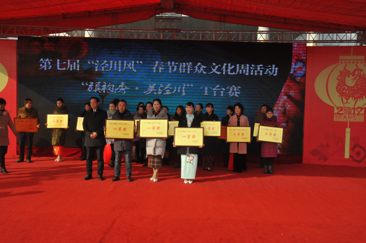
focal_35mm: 33
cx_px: 183
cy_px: 122
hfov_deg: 57.3
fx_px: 335
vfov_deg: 39.9
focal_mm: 22
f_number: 14
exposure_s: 1/800
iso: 1600
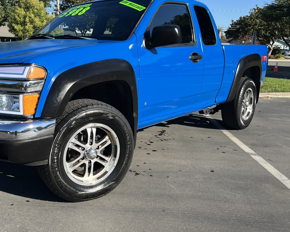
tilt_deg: -9.8
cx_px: 85
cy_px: 98
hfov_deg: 47.8
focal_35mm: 37
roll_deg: -1.4
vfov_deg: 40.0
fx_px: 318
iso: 50
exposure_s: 1/2165
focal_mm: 5.7
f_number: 1.5
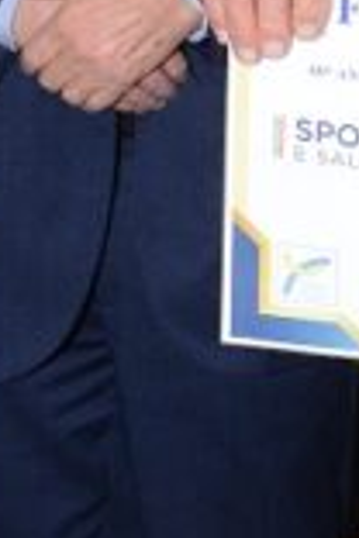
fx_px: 3051
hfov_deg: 6.3
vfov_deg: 9.9
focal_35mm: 204
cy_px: -110
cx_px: 961
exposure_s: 1/125
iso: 1600
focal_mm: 31
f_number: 4
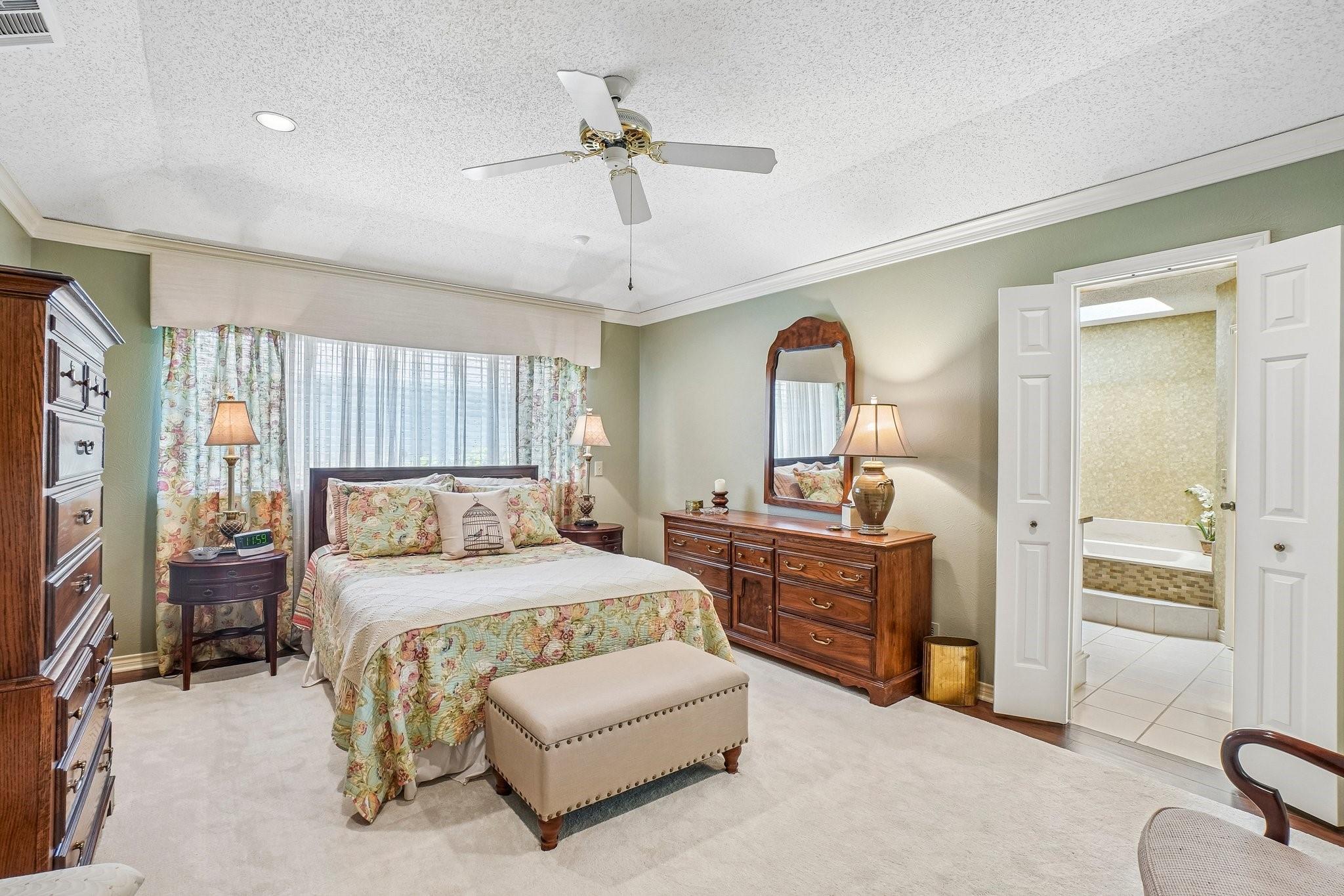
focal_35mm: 15
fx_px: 560
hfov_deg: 100.4
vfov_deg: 77.3
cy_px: 448
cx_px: 672
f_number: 9
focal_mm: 10
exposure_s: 1/13
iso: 400
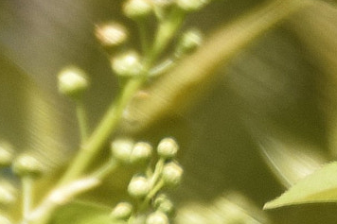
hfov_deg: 0.4
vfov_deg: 0.3
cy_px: -278
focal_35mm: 5181
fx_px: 48475
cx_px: 47
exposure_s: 1/400
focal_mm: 600
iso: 200
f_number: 6.3
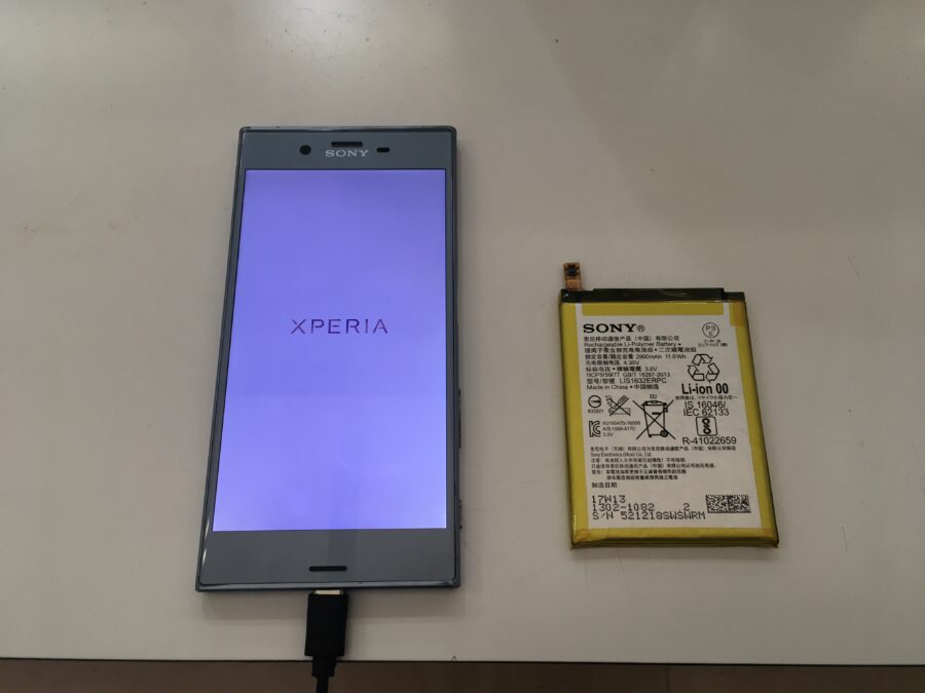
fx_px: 775
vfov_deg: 48.2
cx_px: 462
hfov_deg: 61.7
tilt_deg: -69.7
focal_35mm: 29
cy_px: 346
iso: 25
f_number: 2.2
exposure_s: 1/40
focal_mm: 4.15
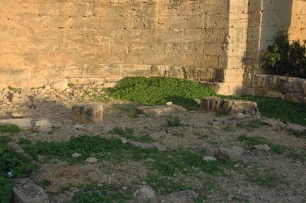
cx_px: 153
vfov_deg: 28.9
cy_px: 102
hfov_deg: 42.4
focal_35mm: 46
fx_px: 395
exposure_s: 1/400
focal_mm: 31
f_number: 10
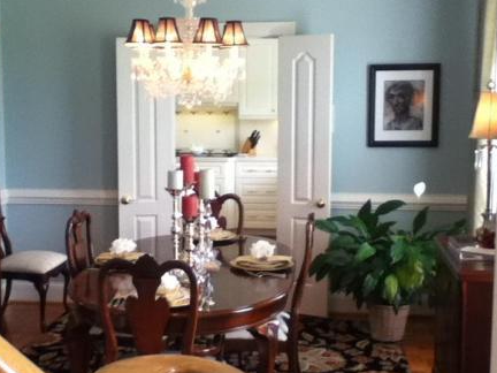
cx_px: 213
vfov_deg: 33.6
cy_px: 188
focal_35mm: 43
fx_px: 617
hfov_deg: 43.7
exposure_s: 1/30
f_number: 2.4
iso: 100
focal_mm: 3.85
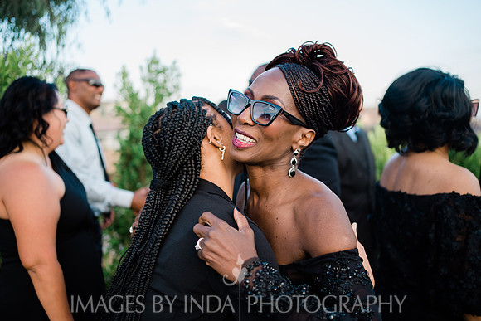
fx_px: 468
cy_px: 160
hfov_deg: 54.4
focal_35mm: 35
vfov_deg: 37.9
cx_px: 240
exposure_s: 1/200
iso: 200
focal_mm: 35
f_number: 2.2
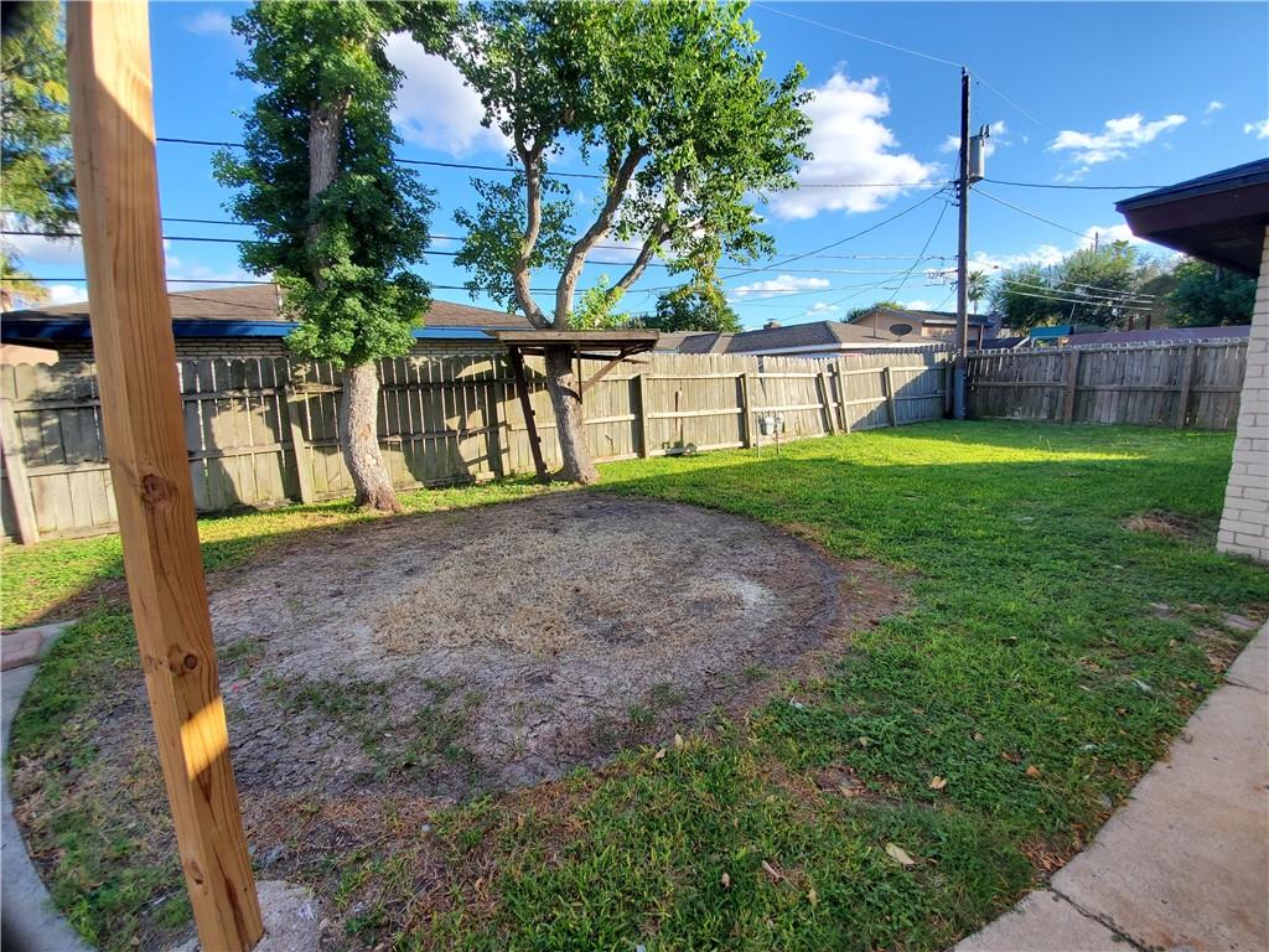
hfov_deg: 106.2
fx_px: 477
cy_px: 476
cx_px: 634
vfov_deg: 89.9
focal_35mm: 13
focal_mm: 1.8
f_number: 2.2
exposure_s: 1/455
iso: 50
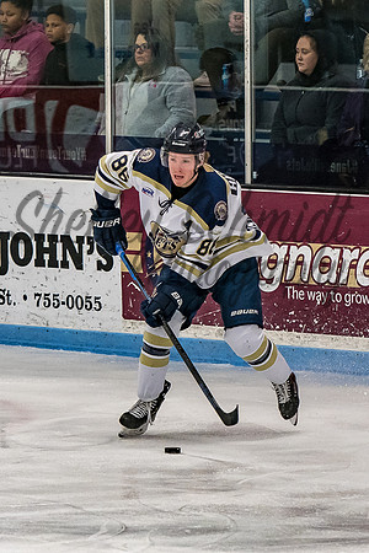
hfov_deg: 2.9
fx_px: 7308
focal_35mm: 475
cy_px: 268
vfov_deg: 4.3
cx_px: 163
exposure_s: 1/800
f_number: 3.2
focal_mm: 150
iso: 640
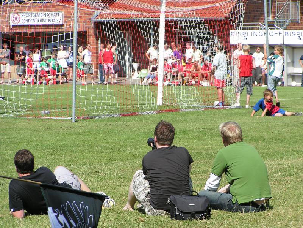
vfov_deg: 7.2
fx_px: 1803
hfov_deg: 9.6
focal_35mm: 206
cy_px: 114
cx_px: 152
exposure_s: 1/500
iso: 50
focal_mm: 31.5
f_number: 5
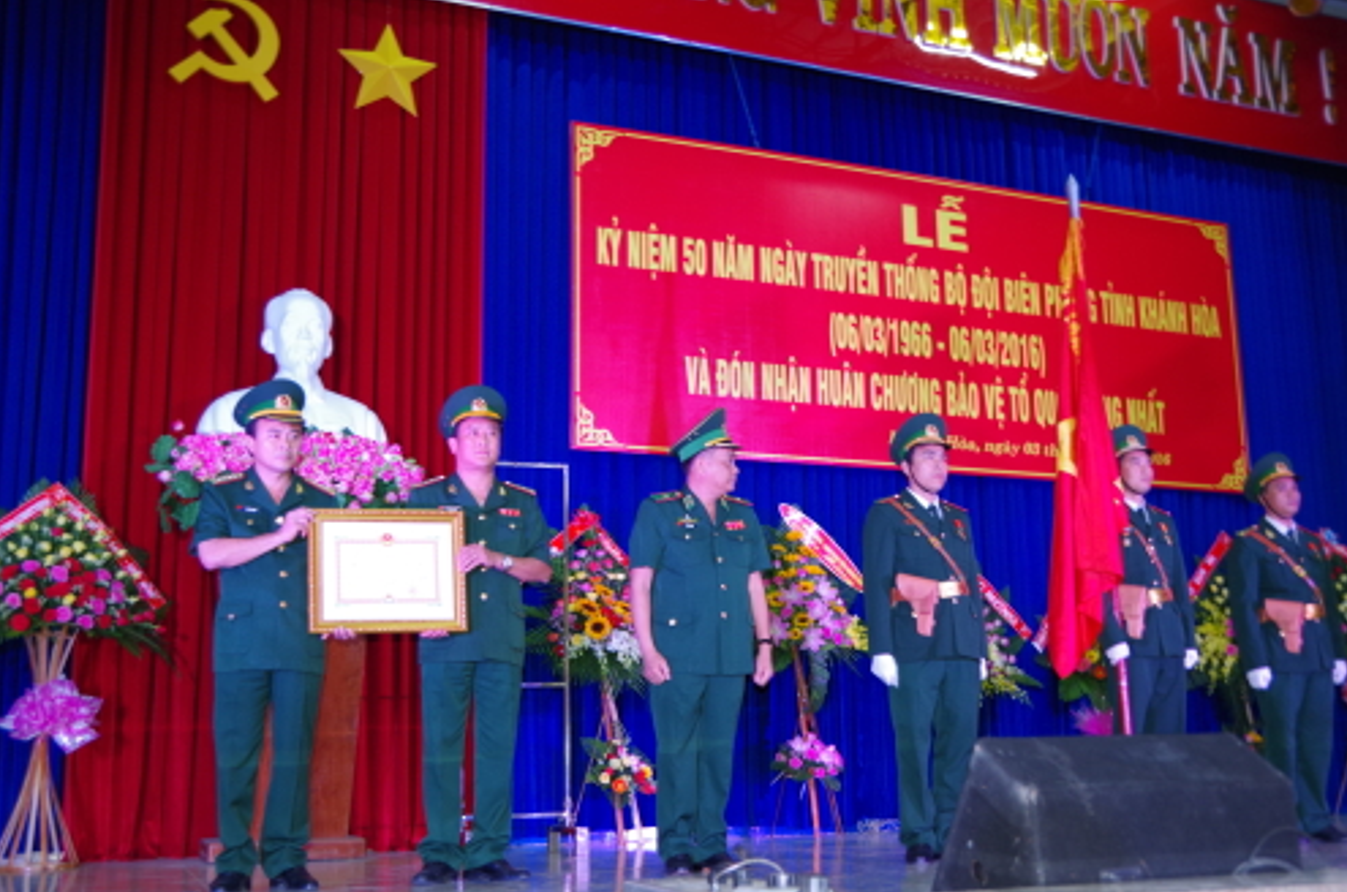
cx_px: 735
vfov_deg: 33.2
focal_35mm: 40
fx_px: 1494
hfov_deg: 48.5
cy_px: 487
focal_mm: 24
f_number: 4.5
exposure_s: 1/20
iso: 400
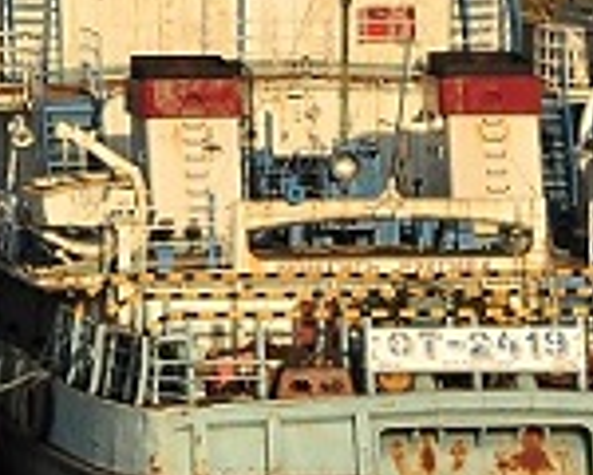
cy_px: -63
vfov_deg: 1.9
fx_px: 14076
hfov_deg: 2.4
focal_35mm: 802
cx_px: 463
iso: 200
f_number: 5
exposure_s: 1/3200
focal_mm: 78
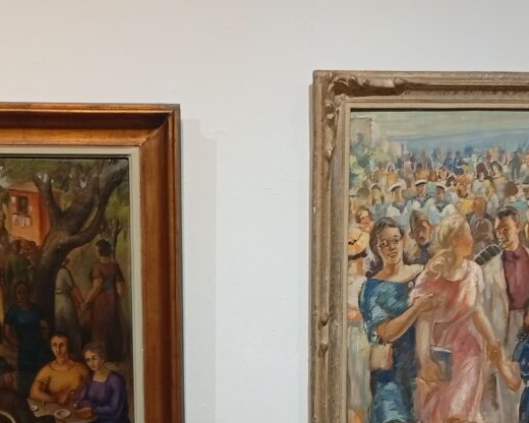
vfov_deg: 23.0
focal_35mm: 65
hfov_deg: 29.1
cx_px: 213
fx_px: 1018
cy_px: 370
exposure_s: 1/33.3
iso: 350
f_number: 1.8
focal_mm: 3.98
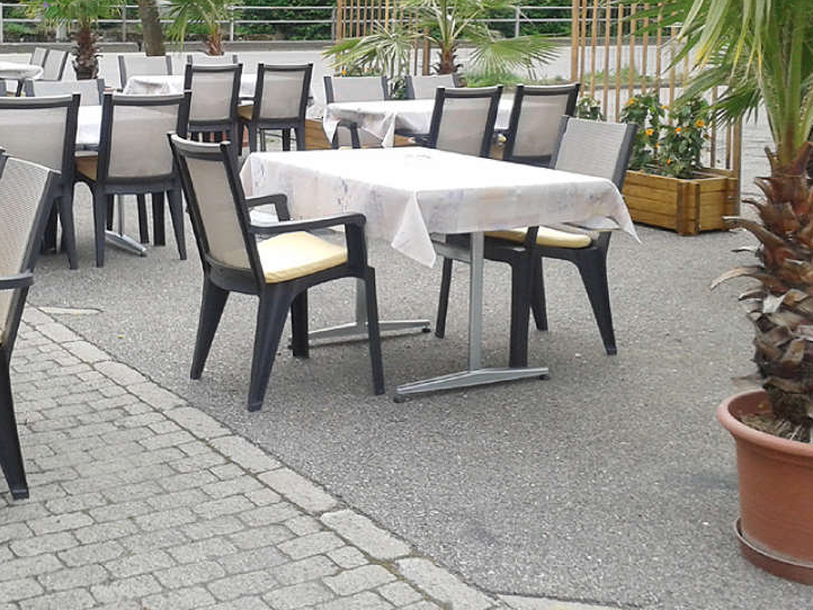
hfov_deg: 50.6
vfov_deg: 39.2
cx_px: 283
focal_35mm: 36
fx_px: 846
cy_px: 204
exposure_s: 1/50
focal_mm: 4.2
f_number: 1.7
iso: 200
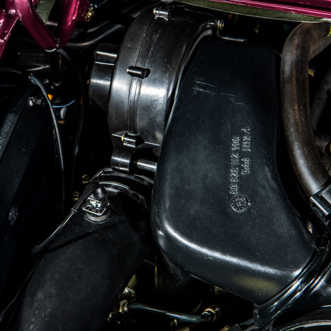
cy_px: 166
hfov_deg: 19.3
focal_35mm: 90
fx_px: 974
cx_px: 179
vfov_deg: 19.3
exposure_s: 1/100
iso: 160
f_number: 10
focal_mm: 70
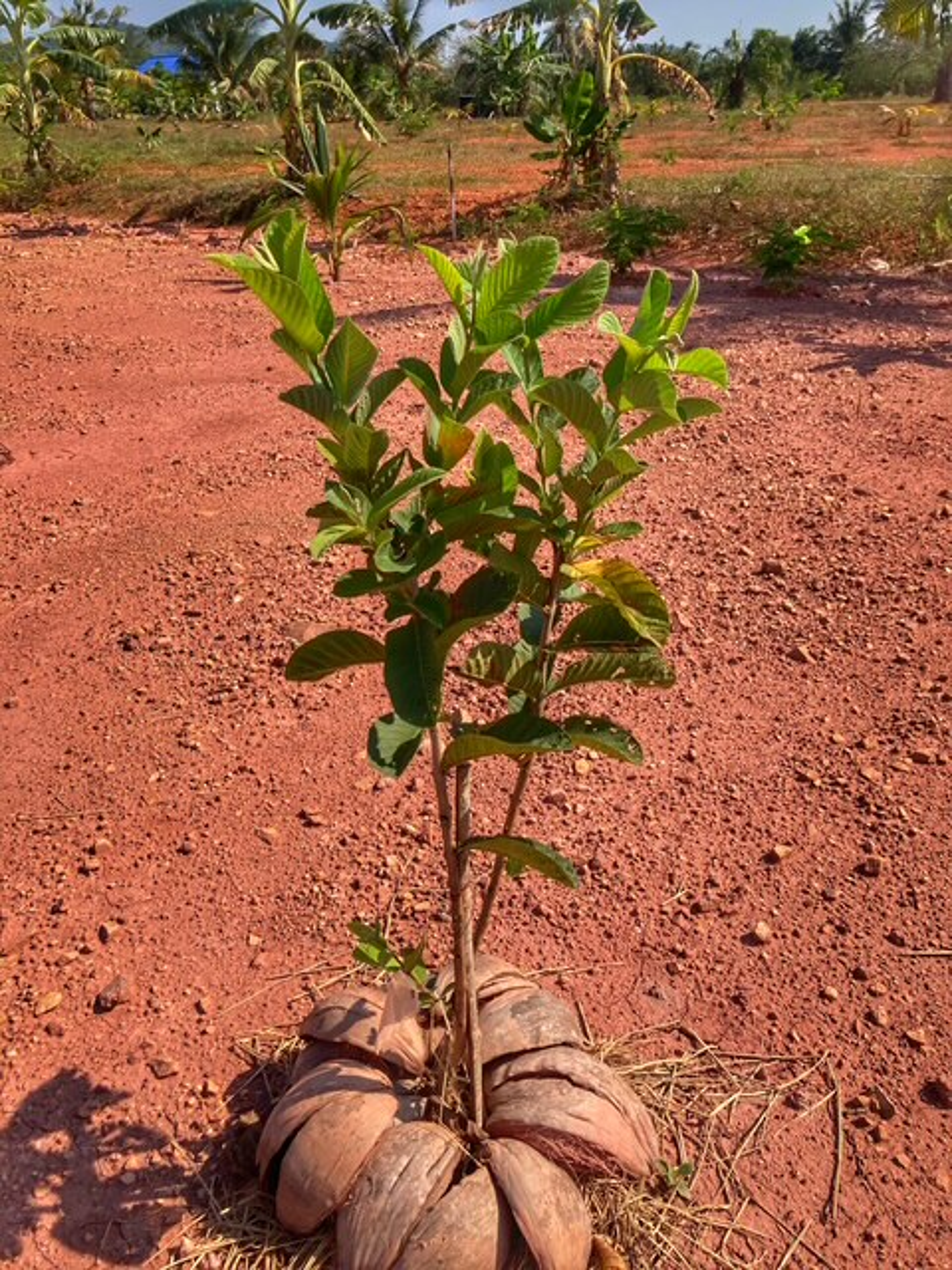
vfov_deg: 63.4
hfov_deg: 49.7
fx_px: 1027
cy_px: 635
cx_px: 476
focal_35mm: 28
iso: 20
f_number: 1.8
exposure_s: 1/1675
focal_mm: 3.99
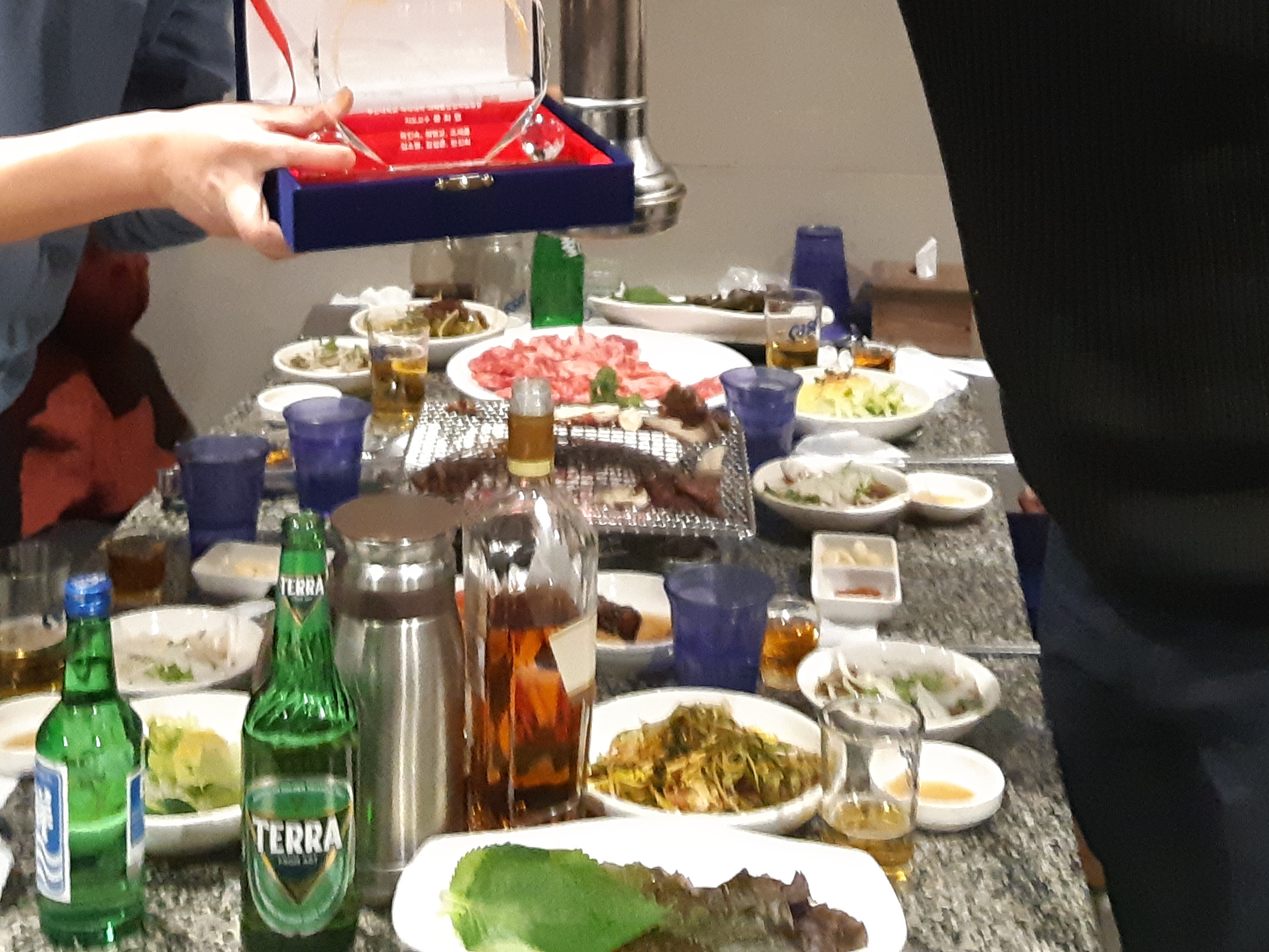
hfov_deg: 34.3
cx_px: 584
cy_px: -34
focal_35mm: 56
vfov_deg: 24.7
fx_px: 2053
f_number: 1.7
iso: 500
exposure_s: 1/24
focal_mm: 3.93
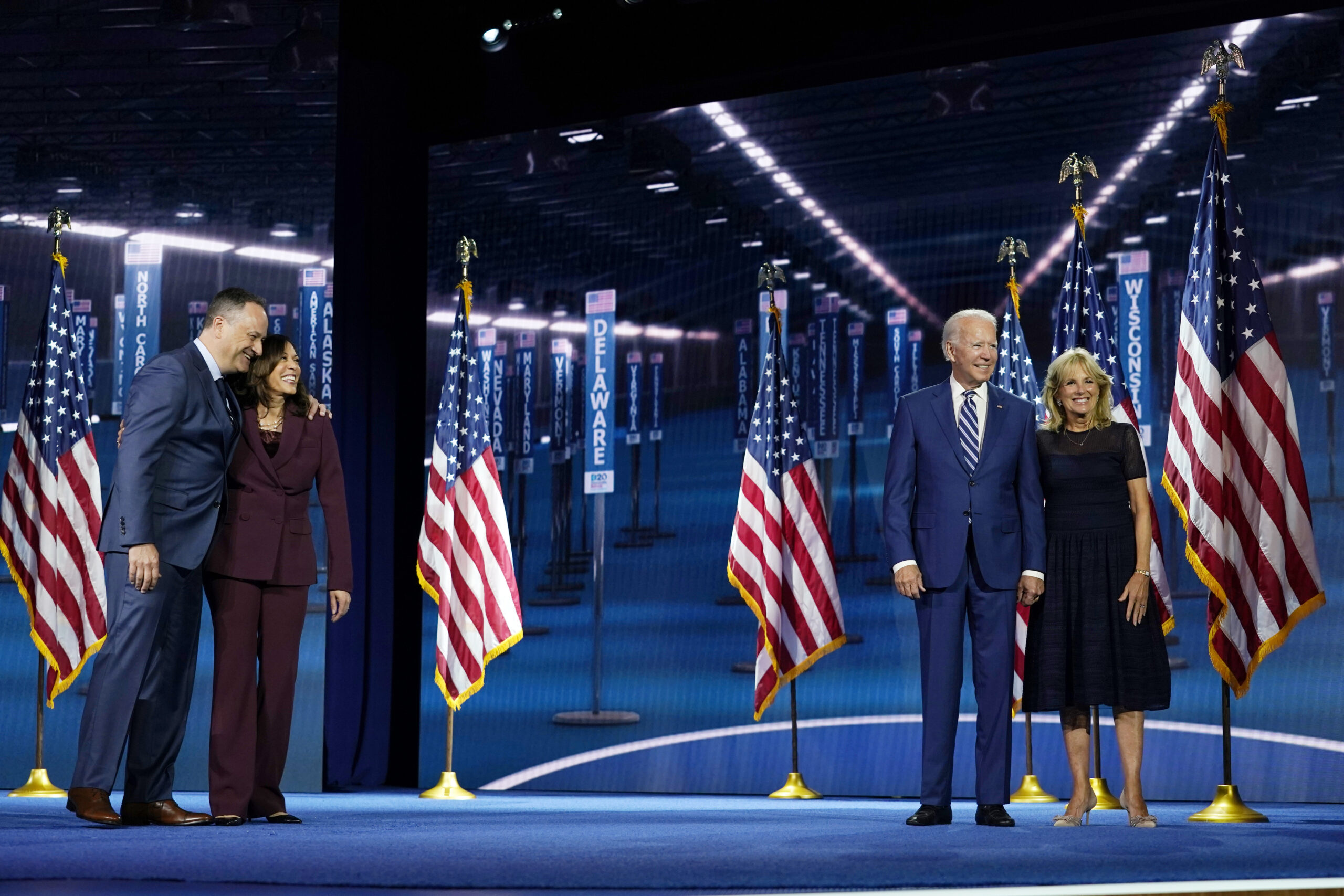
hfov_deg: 28.8
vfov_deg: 19.5
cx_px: 672
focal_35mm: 70
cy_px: 448
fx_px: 2613
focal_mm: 70
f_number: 4
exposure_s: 1/250
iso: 1600
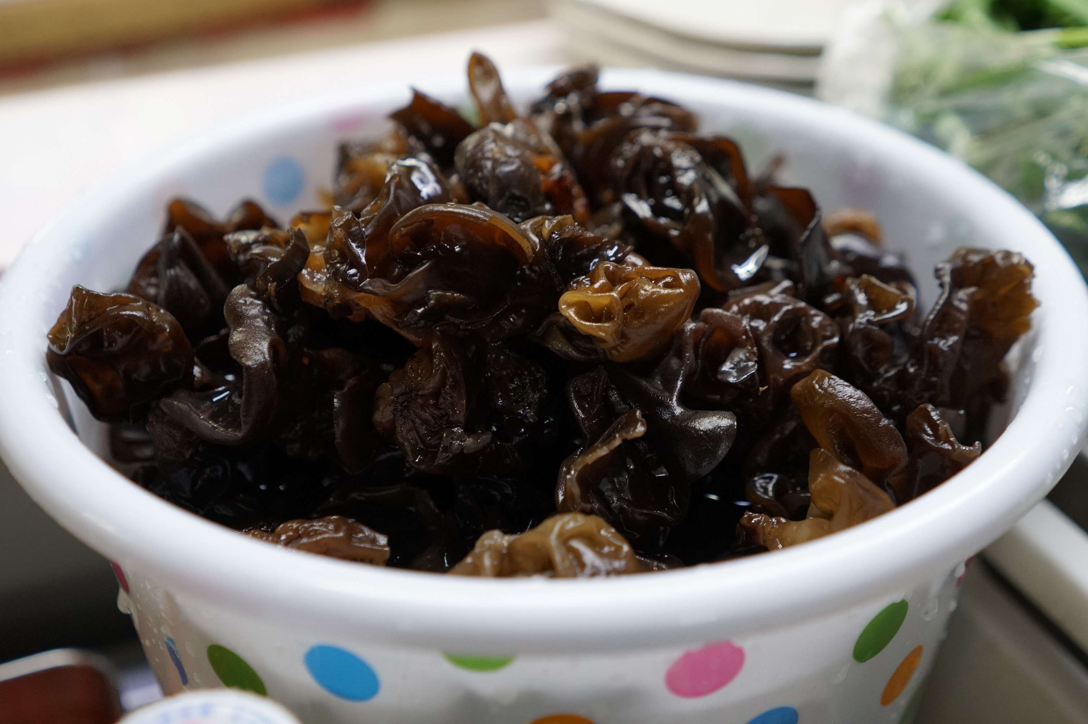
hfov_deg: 46.4
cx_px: 544
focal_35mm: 42
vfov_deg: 31.8
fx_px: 1268
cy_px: 362
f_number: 3.2
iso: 1600
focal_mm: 28
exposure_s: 1/160
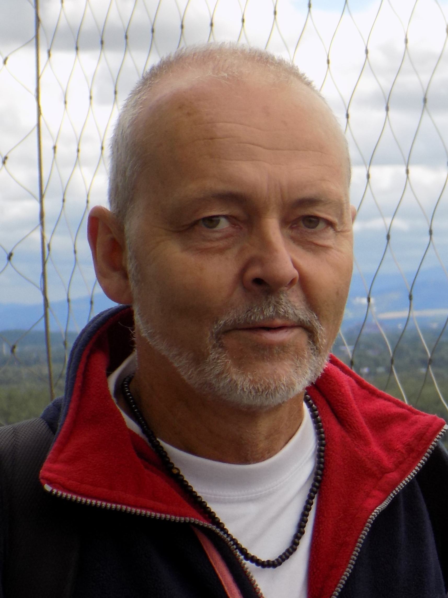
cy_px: 299
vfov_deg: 22.8
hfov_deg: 17.2
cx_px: 224
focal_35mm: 86
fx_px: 1484
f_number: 4.4
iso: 80
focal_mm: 15.3
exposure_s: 1/400
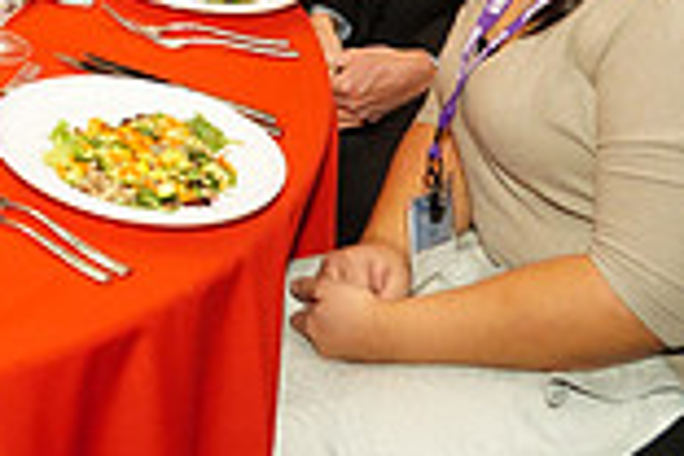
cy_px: -340
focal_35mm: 89
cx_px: -434
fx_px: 1691
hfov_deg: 19.1
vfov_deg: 13.8
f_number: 5.6
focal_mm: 24
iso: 4000
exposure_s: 1/100
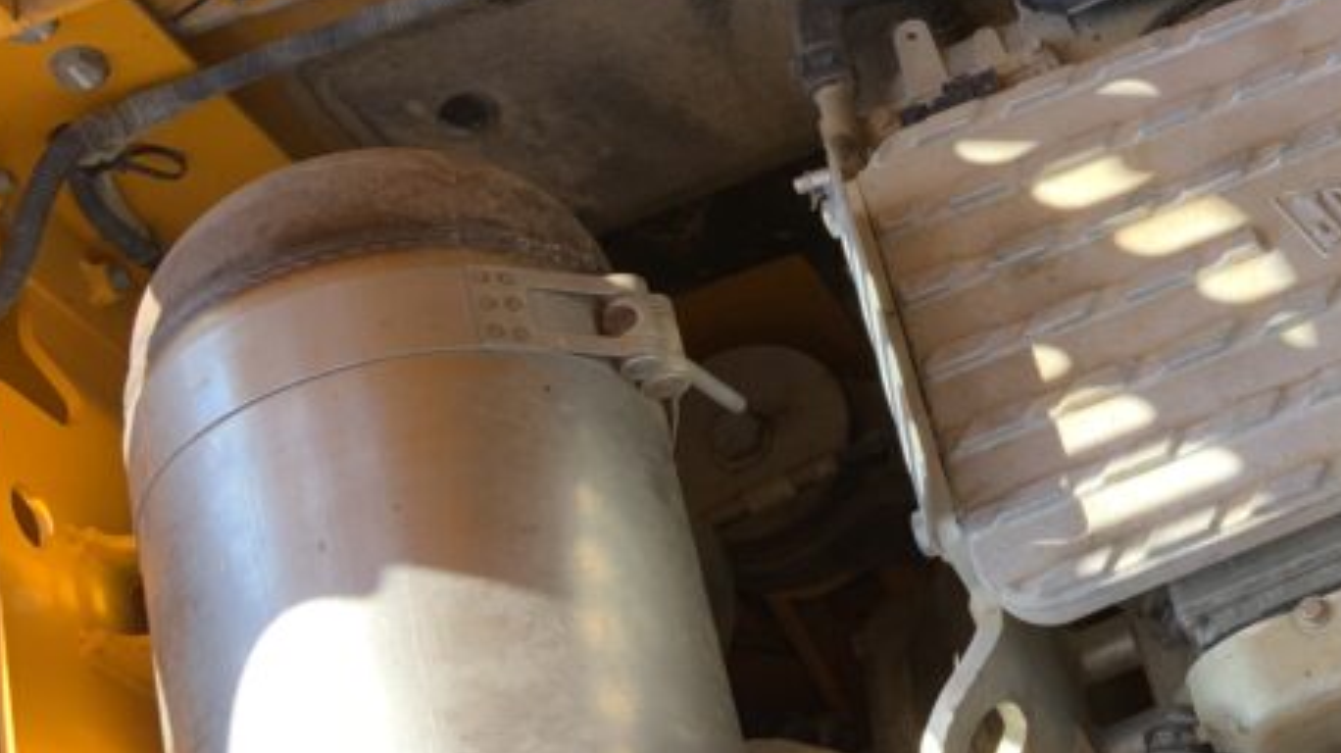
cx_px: 1467
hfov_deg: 27.3
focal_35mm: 71
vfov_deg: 16.9
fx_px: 2523
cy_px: 194
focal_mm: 3
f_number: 1.8
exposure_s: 1/191
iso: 16
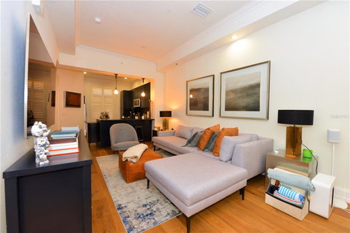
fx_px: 136
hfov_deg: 104.3
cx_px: 175
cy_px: 116
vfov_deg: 81.2
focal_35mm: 14
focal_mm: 14
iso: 800
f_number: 7.1
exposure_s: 1/60
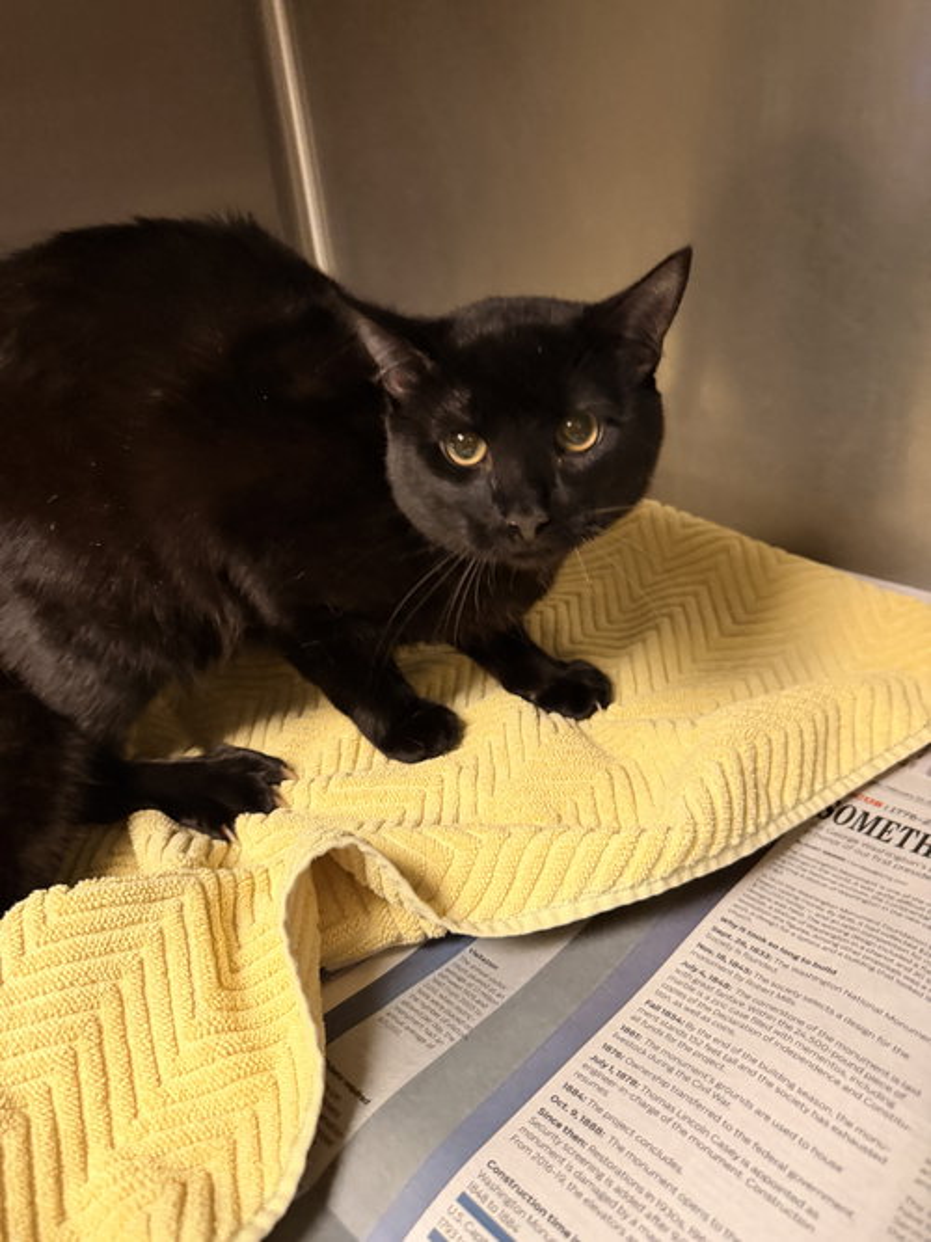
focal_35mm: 24
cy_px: 621
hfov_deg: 56.8
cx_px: 466
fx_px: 861
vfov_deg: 71.6
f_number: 1.78
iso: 800
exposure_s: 1/60
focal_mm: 6.76
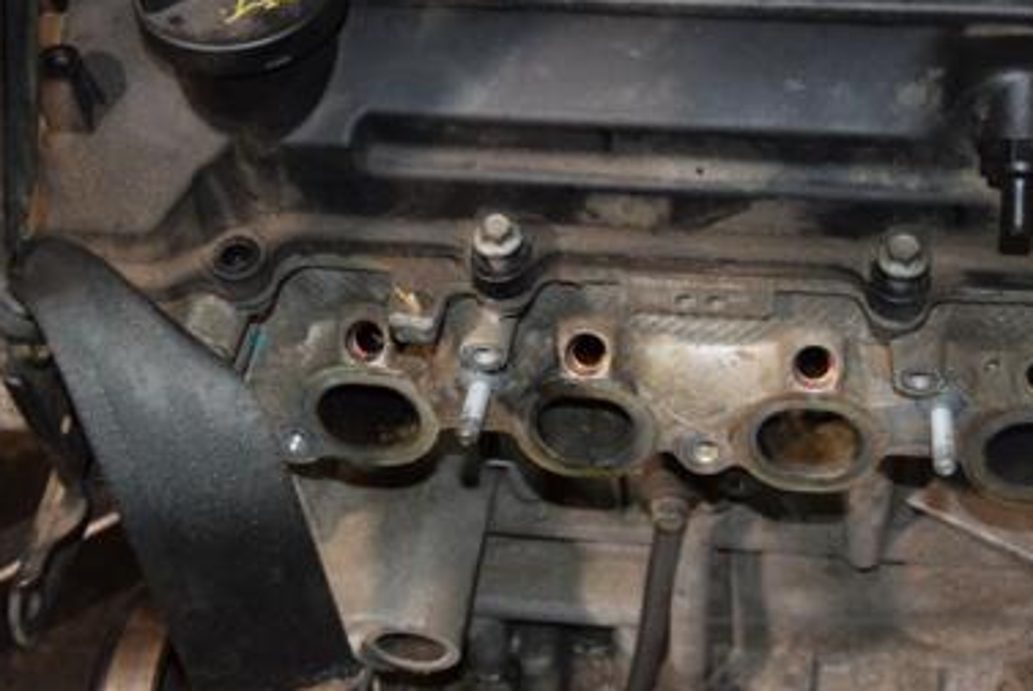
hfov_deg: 32.3
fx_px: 1780
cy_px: 192
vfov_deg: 21.8
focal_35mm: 62
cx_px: 619
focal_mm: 26
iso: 800
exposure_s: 1/60
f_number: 5
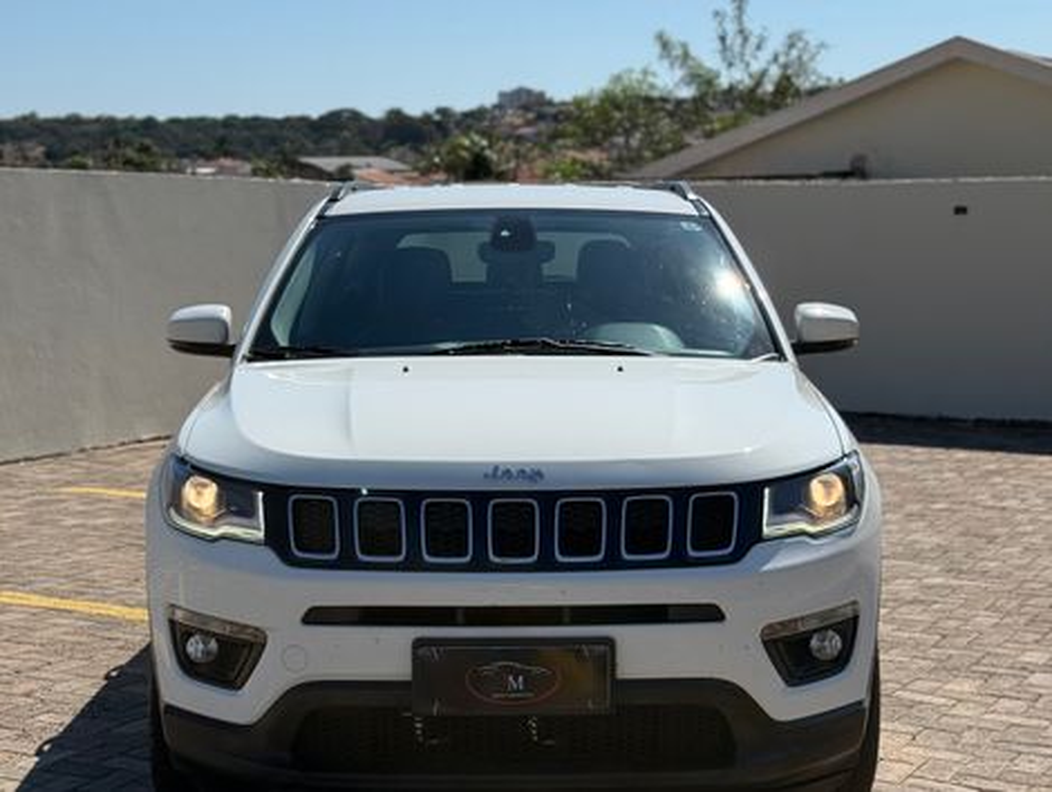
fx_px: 1461
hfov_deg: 39.6
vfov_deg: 30.3
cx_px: 526
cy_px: 396
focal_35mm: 48
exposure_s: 1/7874
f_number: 1.78
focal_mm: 6.76
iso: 64
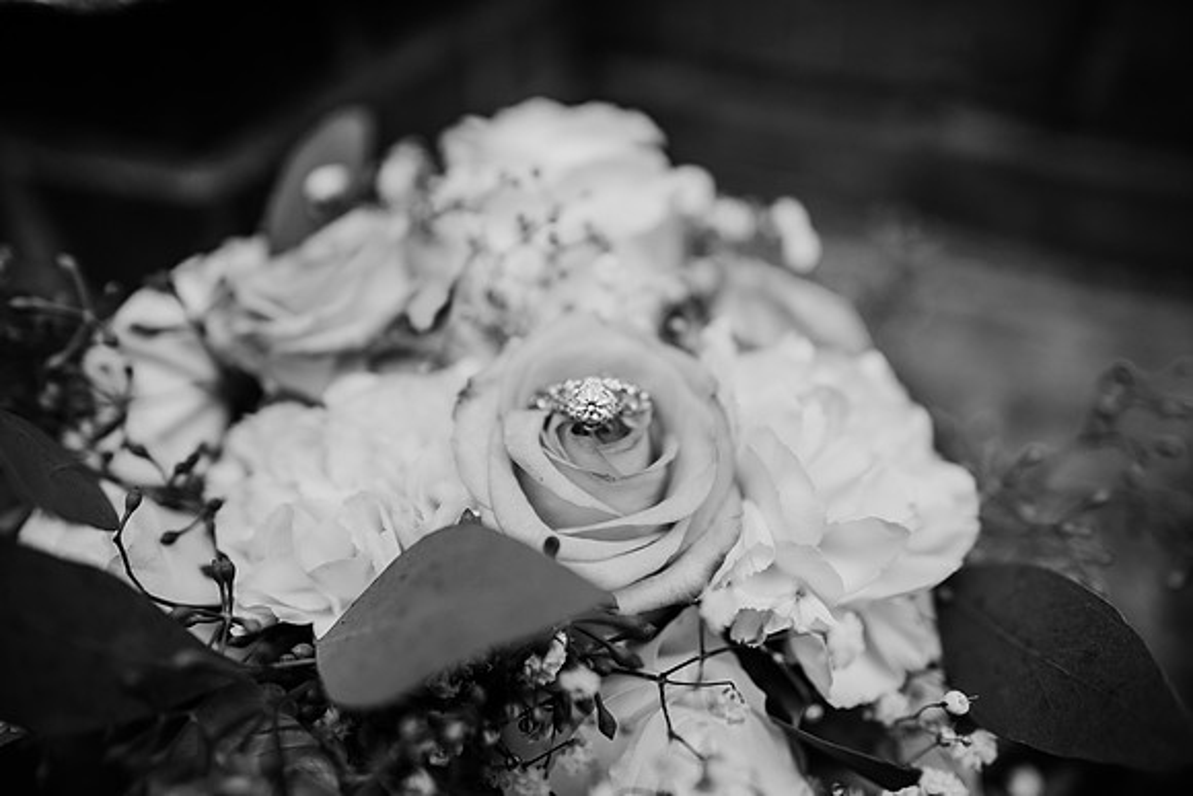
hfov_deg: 73.7
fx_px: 795
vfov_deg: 53.2
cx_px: 596
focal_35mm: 24
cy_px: 398
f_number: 1.8
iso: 320
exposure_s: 1/1250
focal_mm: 24
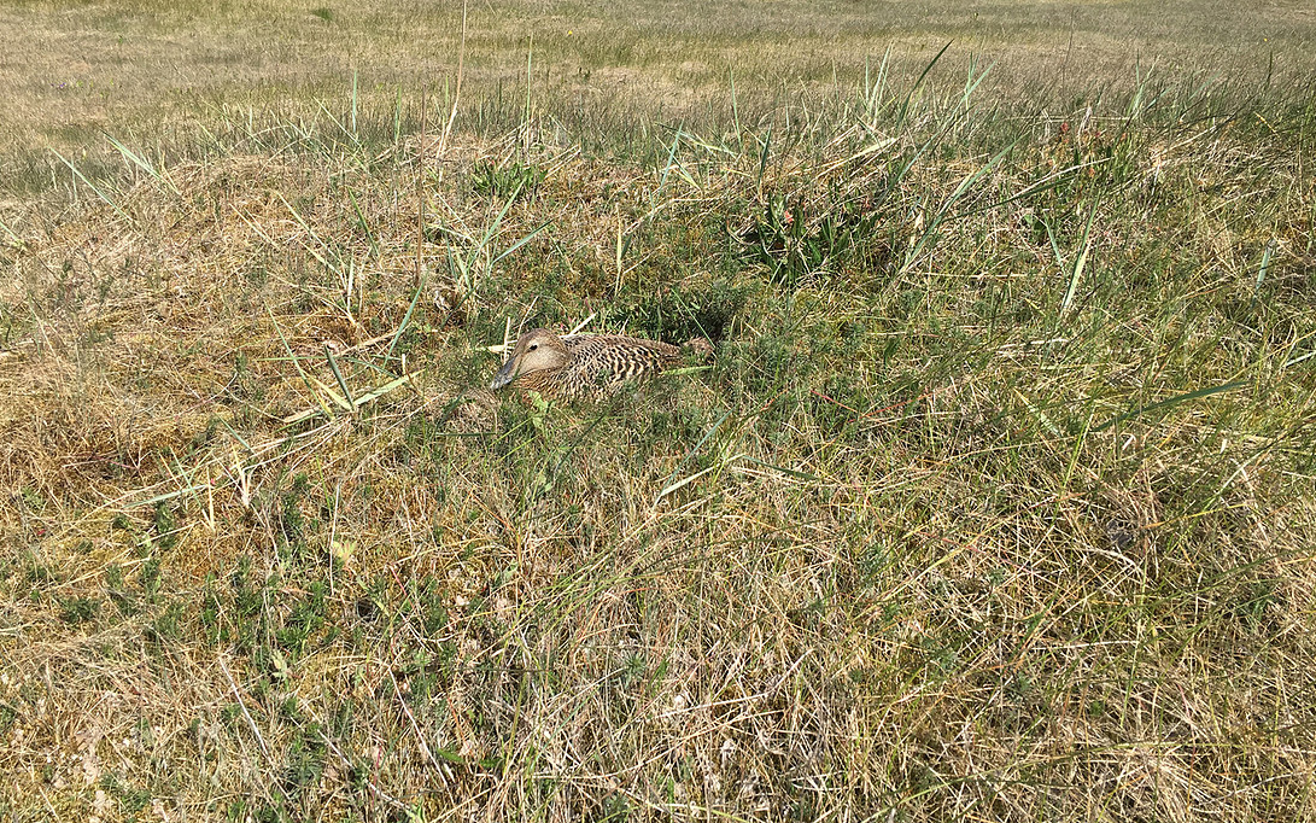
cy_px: 401
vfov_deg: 40.6
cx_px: 662
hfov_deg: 61.2
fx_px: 1112
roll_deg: +0.2
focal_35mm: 31
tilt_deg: -23.3
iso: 25
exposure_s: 1/916
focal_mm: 4.15
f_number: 2.2
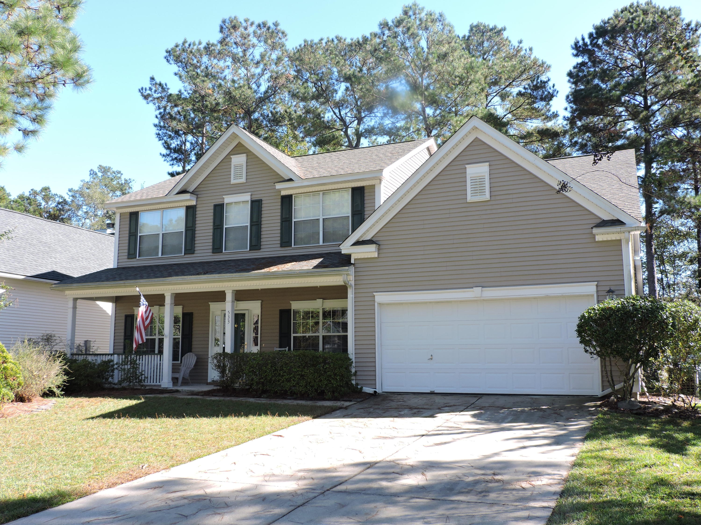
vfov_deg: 42.9
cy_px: 262
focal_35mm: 33
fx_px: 668
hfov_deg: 55.4
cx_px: 350
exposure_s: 1/250
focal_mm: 5.9
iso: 100
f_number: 3.2
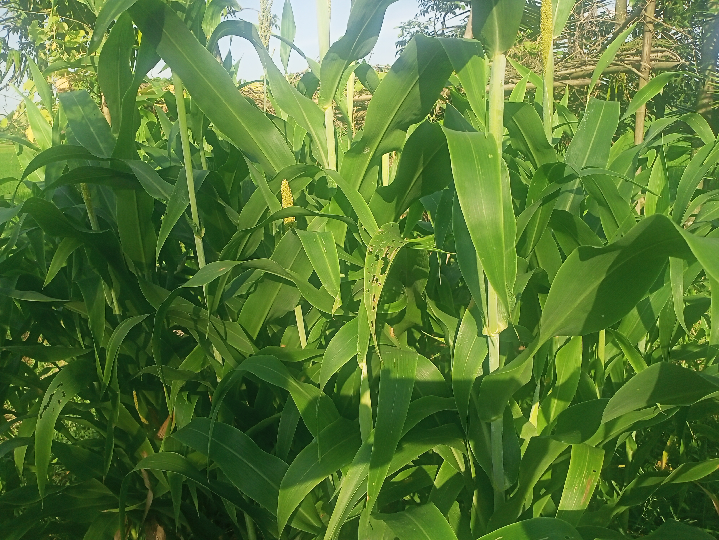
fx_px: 582
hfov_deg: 63.4
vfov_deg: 49.7
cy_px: 270
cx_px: 360
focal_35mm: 28
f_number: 1.8
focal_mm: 4.05
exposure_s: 1/725
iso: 112
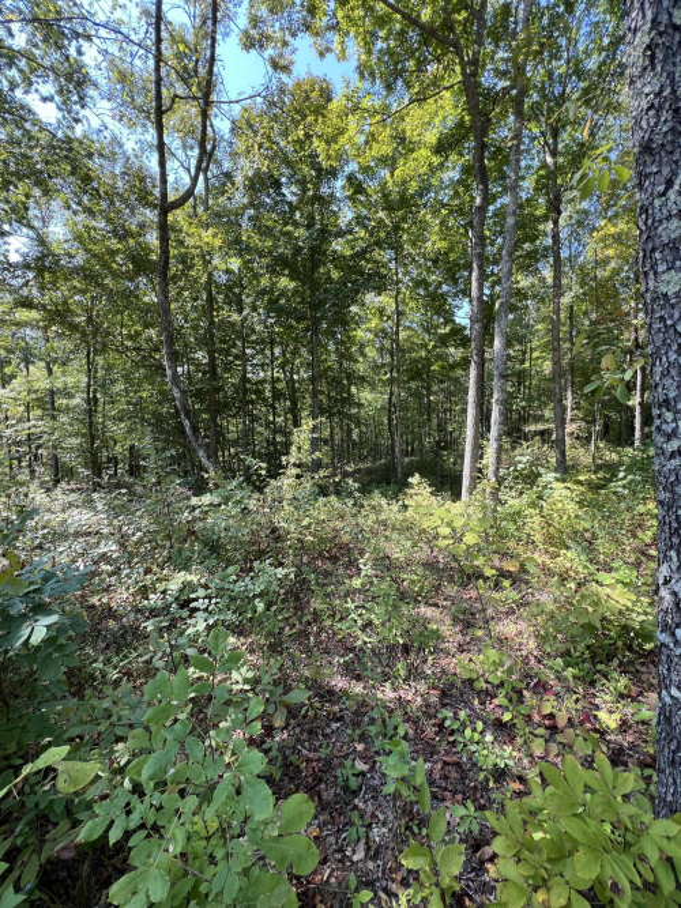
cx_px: 340
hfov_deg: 89.9
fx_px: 341
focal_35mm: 13
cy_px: 454
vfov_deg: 106.2
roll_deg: +0.4
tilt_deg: -5.0
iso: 32
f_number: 1.8
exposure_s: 1/144
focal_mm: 1.57
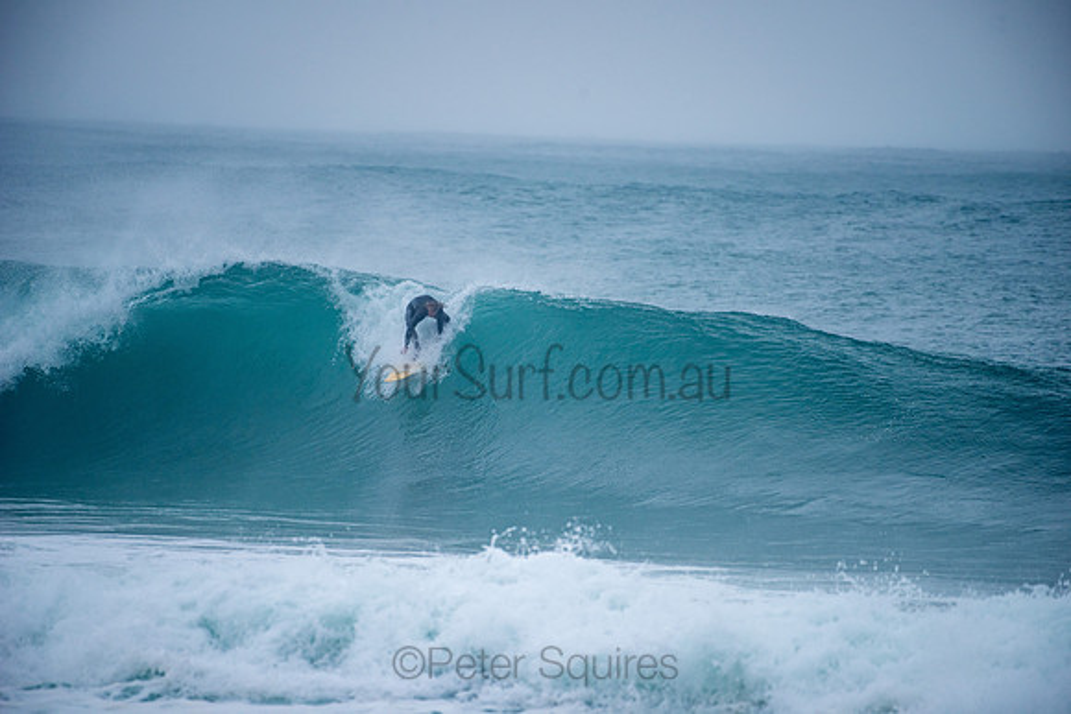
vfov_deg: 2.8
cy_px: 357
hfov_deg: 4.1
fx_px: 14878
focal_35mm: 500
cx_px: 536
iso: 220
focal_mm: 500
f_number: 5.6
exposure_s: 1/1000
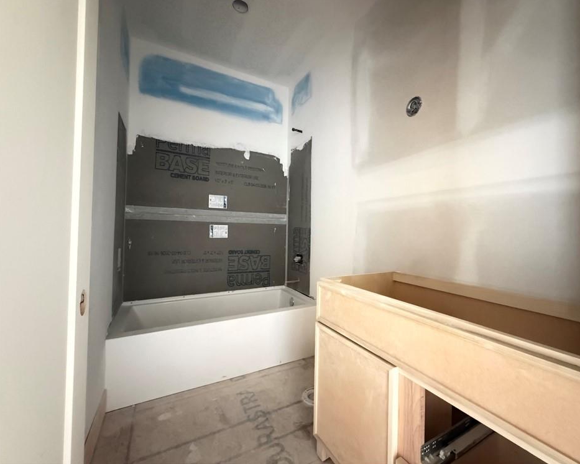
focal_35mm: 15
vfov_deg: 84.0
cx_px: 315
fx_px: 257
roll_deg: -0.9
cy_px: 226
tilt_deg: +1.3
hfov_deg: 96.6
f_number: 2.2
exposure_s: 1/30
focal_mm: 2.22
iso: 2500
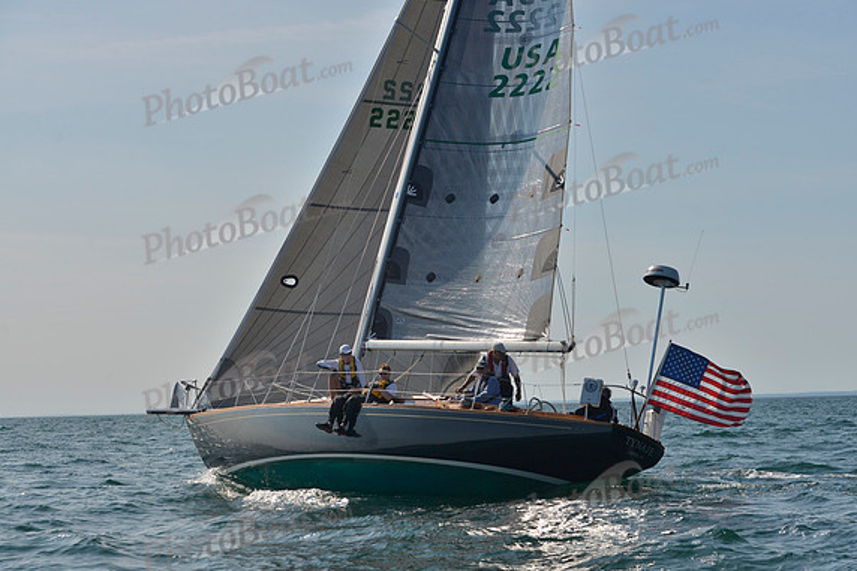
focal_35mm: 71
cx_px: 431
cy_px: 283
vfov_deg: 19.2
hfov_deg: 28.5
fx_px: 1690
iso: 400
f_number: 8
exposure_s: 1/1000
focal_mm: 70
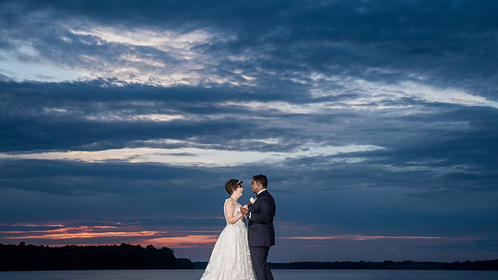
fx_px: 673
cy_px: 156
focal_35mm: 51
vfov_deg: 23.5
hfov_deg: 40.5
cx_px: 272
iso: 640
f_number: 8
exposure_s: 1/200
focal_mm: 44
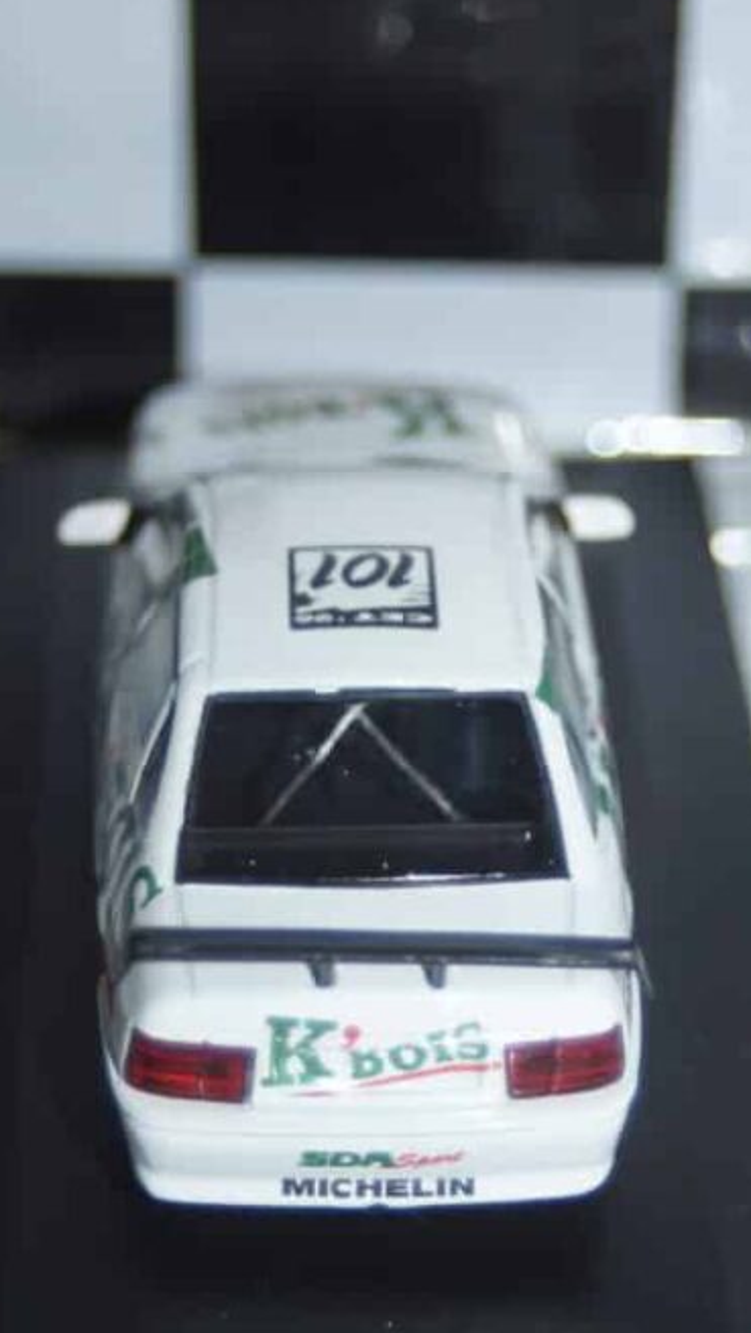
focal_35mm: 119
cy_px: 655
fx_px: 4198
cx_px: 413
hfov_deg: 10.2
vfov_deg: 18.0
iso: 200
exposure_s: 1/100
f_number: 5
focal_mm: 55
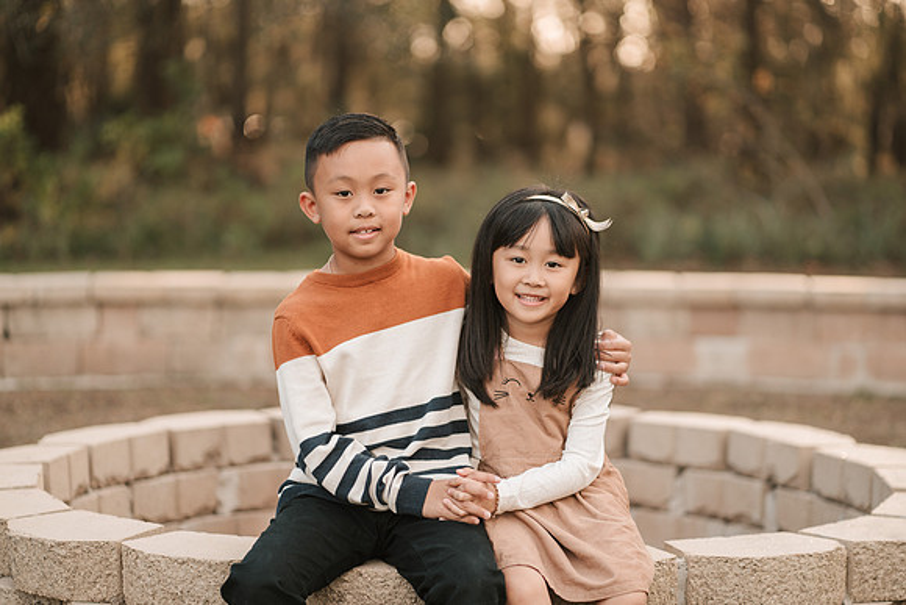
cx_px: 449
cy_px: 302
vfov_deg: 15.3
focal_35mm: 89
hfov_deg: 22.8
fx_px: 2249
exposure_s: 1/500
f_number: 2
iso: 160
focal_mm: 85
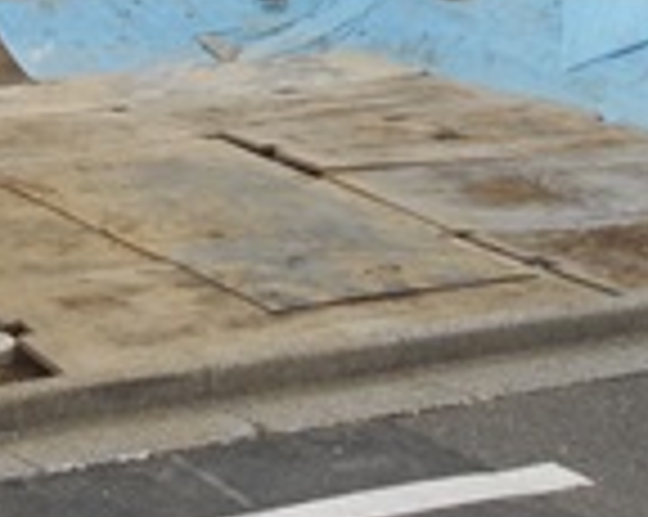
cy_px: -227
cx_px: 144
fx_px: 1687
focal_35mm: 88
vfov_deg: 16.2
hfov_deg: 21.5
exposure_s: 1/640
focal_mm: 4.6
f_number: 3.2
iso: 80
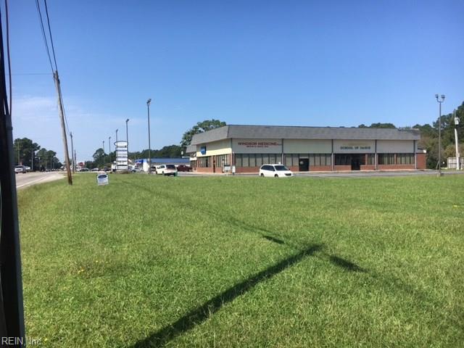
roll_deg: +0.3
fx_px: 389
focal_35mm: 29
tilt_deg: -2.5
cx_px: 232
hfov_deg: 61.7
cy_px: 174
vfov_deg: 48.2
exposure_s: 1/1451
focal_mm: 4.15
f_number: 2.2
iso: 25
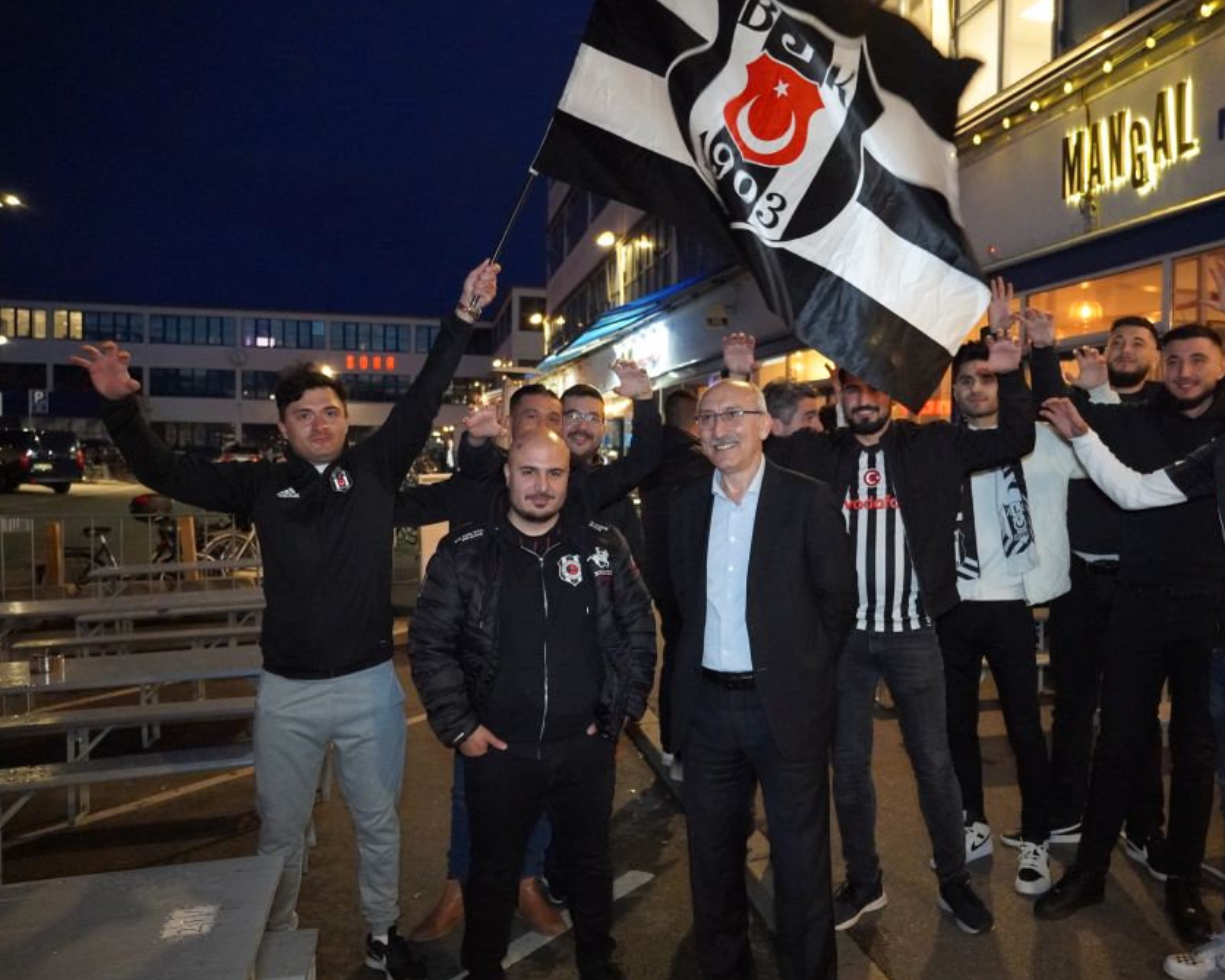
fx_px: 1124
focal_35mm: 31
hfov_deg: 56.7
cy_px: 494
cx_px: 745
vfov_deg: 47.1
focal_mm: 18
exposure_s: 1/60
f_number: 3.5
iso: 6400
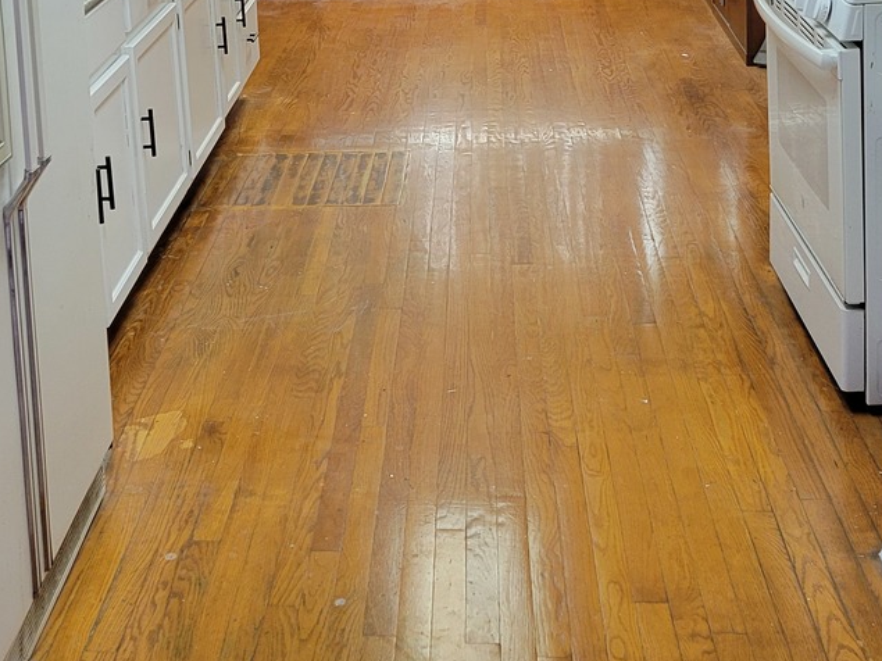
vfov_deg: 23.9
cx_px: 365
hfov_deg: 32.6
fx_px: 1503
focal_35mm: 59
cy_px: 21
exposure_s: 1/120
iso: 250
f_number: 1.8
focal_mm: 5.4
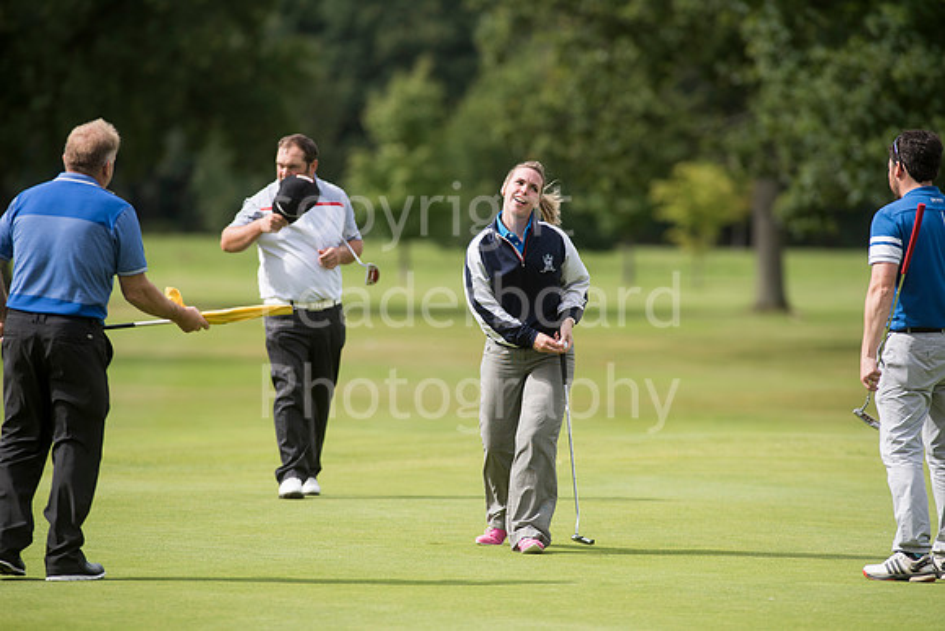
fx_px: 7876
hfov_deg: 6.9
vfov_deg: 4.6
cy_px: 316
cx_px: 472
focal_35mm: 300
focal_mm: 300
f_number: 5.6
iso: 320
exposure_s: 1/2000
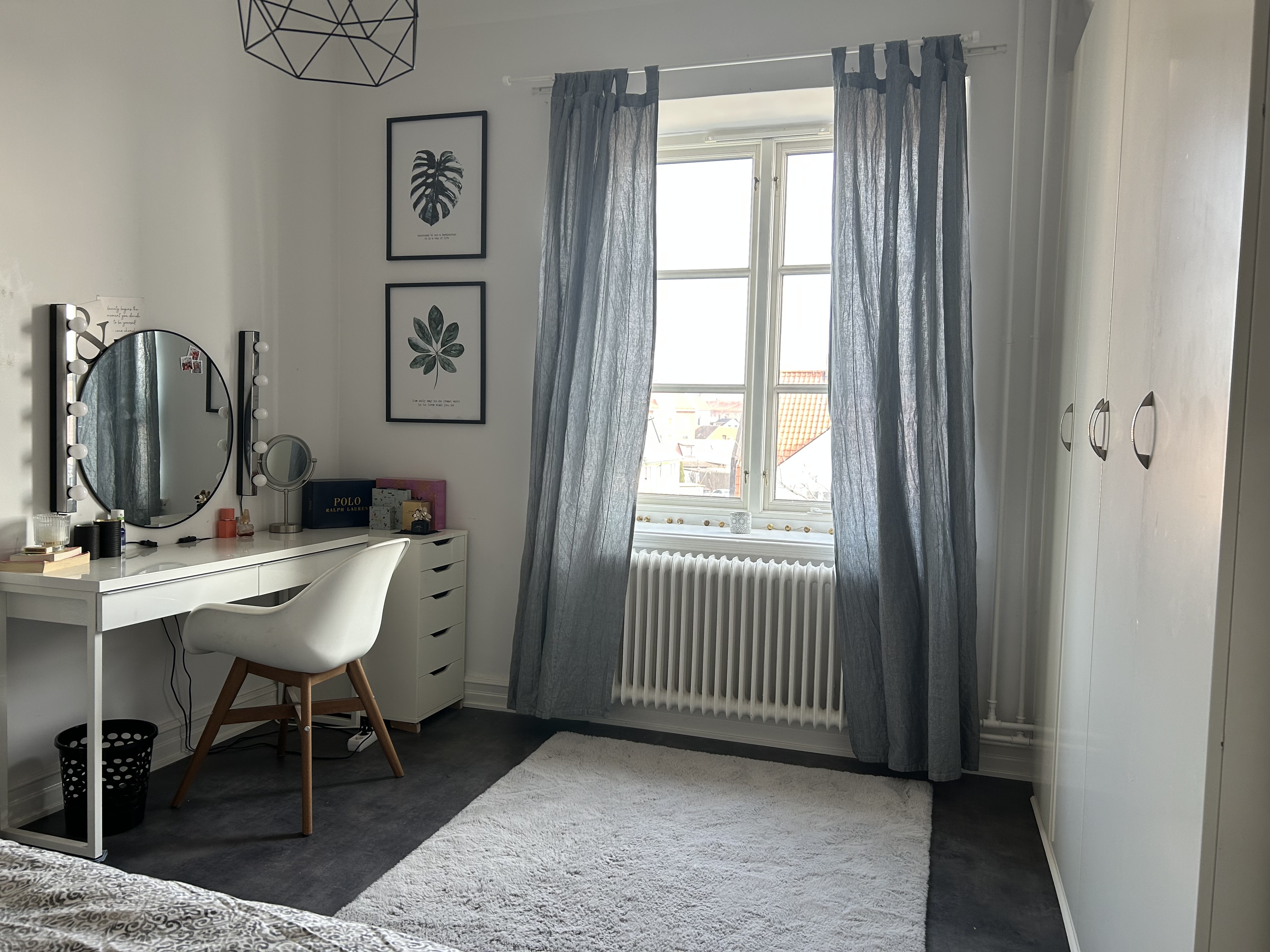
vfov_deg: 53.1
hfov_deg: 67.3
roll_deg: -1.2
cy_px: 476
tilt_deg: -3.6
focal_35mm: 26
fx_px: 954
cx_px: 635
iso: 64
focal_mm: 5.7
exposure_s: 1/121
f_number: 1.5
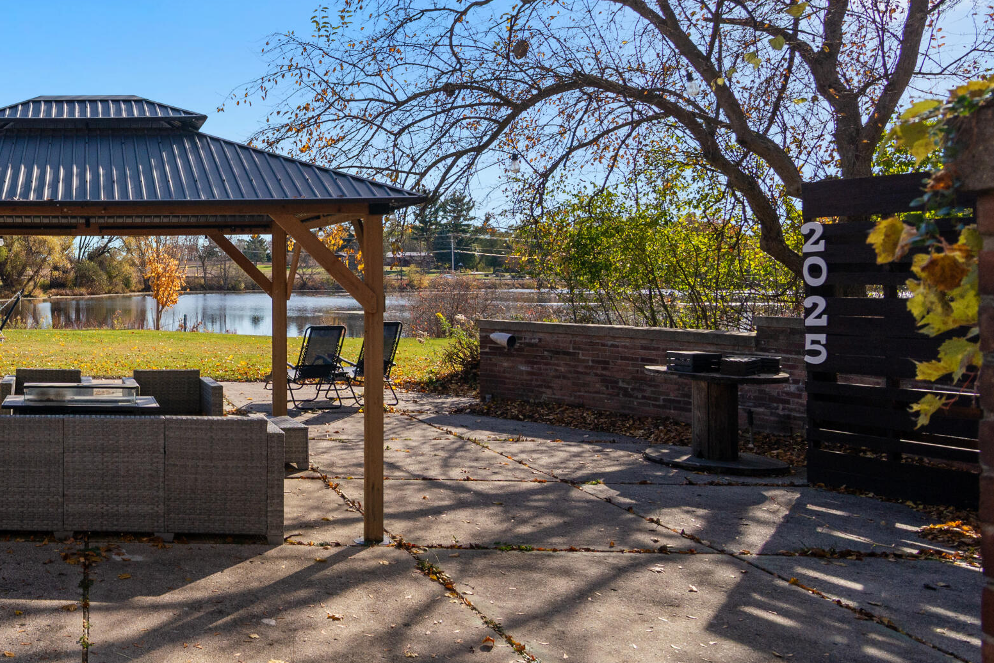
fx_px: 1601
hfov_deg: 32.4
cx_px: 58
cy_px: 258
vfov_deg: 23.3
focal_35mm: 58
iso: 320
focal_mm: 30
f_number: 8
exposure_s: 1/1250
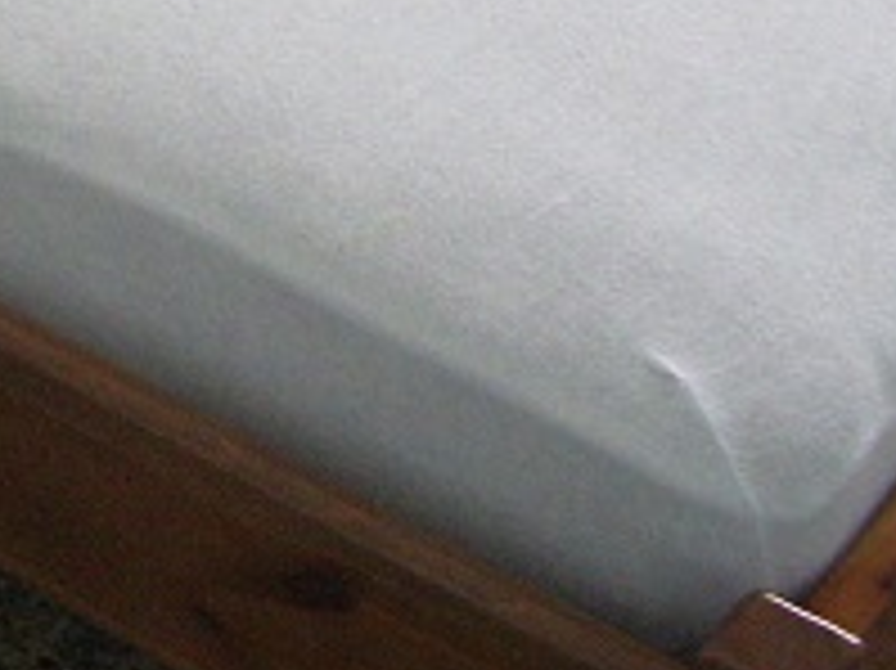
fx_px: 3647
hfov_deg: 13.3
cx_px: -378
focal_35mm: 141
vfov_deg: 9.9
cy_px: -540
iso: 160
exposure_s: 1/80
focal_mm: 5.8
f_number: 2.6
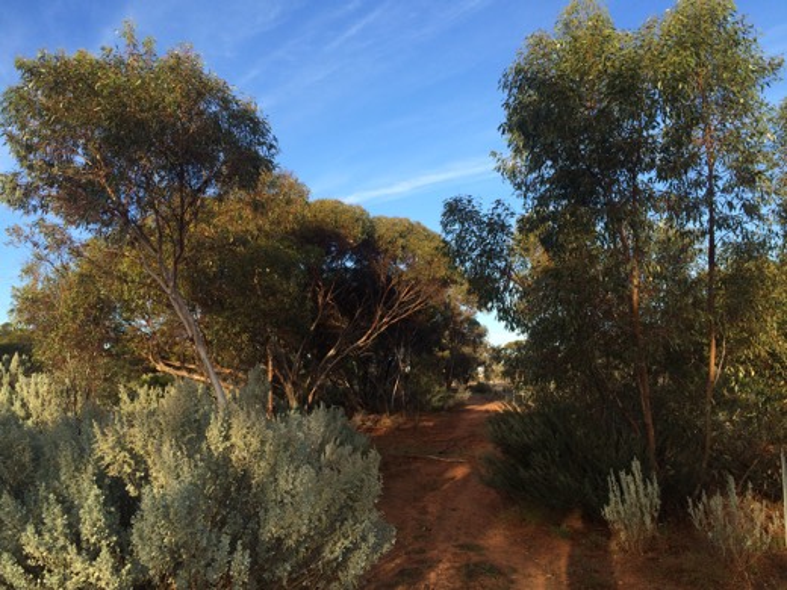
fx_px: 659
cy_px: 295
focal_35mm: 29
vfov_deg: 48.2
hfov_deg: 61.7
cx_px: 394
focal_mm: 4.15
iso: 32
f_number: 2.2
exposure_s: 1/562
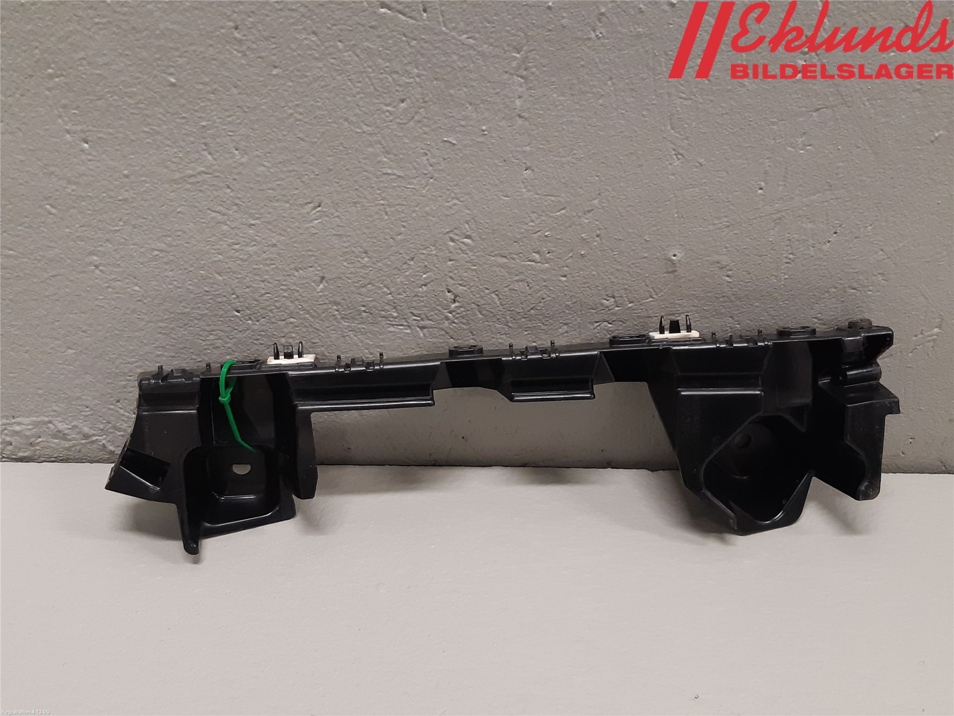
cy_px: 358
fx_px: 717
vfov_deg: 53.1
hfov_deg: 67.3
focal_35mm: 26
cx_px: 477
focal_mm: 3.93
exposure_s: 1/50
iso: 160
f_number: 1.7
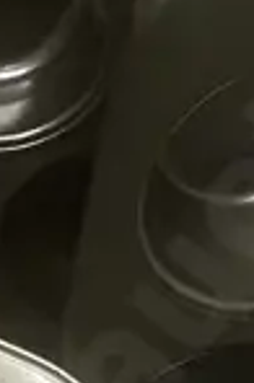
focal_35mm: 202
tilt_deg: -44.6
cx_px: 47
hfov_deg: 6.8
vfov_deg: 10.0
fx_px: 2148
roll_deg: -5.2
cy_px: 481
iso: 160
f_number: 1.8
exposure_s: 1/50
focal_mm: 3.99
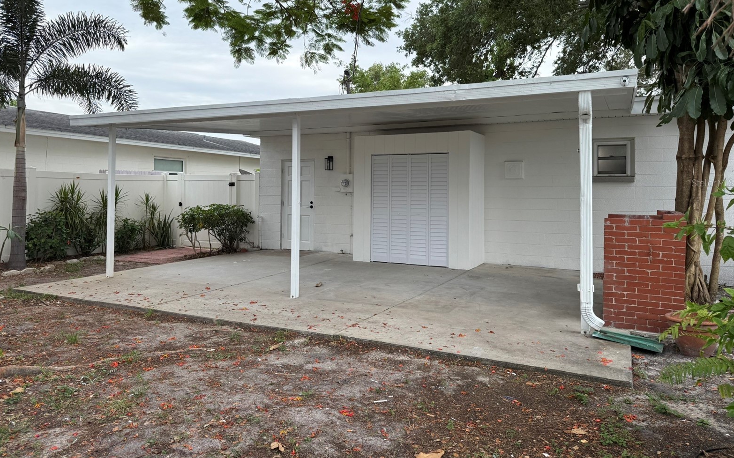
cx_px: 361
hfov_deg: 70.4
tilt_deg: +1.3
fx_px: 520
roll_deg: -0.3
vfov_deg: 47.3
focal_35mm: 26
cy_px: 183
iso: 100
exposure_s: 1/1522
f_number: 1.78
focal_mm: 6.76
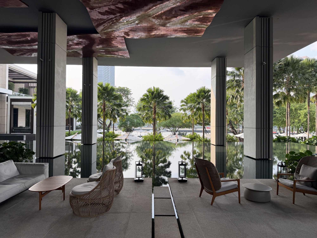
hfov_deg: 71.6
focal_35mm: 24
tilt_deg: +0.8
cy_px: 119
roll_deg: -0.3
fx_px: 220
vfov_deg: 56.8
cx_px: 158
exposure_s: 1/1032
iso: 100
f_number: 1.78
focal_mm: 6.76
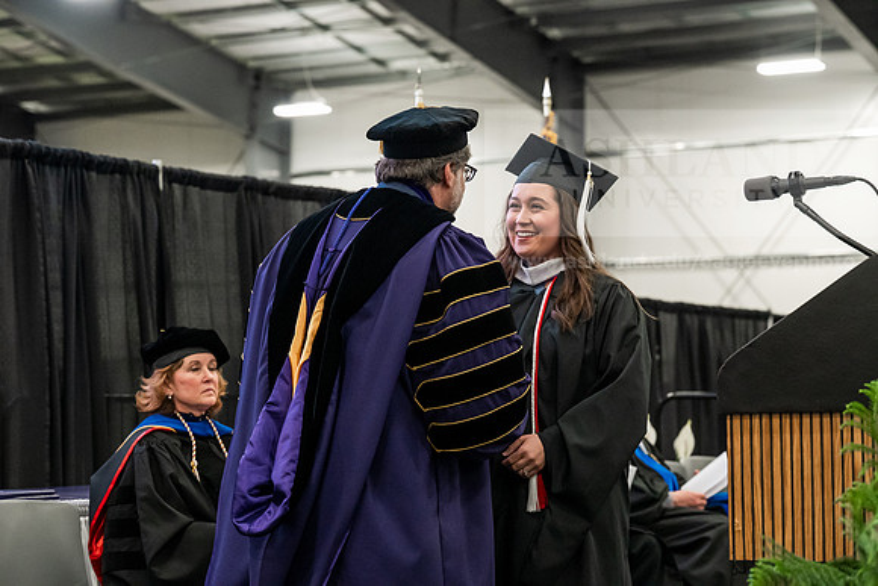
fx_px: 2098
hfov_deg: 23.6
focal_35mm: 86
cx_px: 439
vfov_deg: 15.9
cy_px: 293
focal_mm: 86
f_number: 5
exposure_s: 1/250
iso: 6400
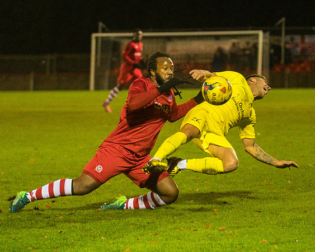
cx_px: 168
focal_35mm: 262
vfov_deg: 5.9
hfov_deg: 7.4
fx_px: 2439
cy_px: 157
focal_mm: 125
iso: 5000
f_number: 2.8
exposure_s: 1/800
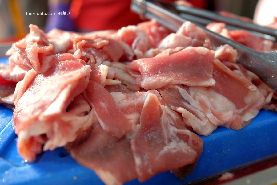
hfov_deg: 54.4
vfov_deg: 37.9
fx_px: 269
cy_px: 92
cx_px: 138
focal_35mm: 35
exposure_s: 1/340
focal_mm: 23
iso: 1000
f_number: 2.8
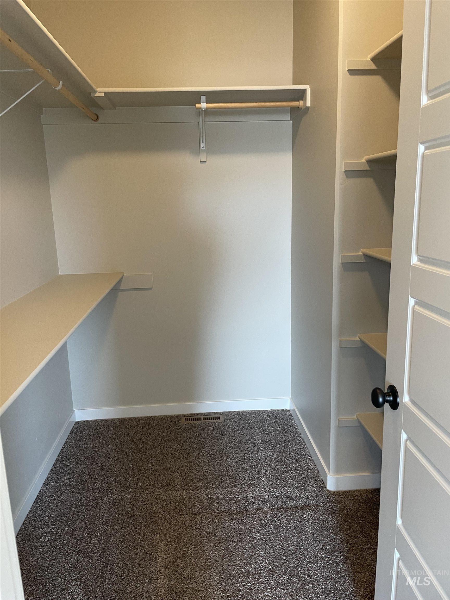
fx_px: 451
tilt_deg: -12.5
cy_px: 300
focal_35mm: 26
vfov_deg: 67.3
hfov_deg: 53.1
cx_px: 225
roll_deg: +2.3
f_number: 1.6
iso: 125
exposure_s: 1/60
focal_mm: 4.2
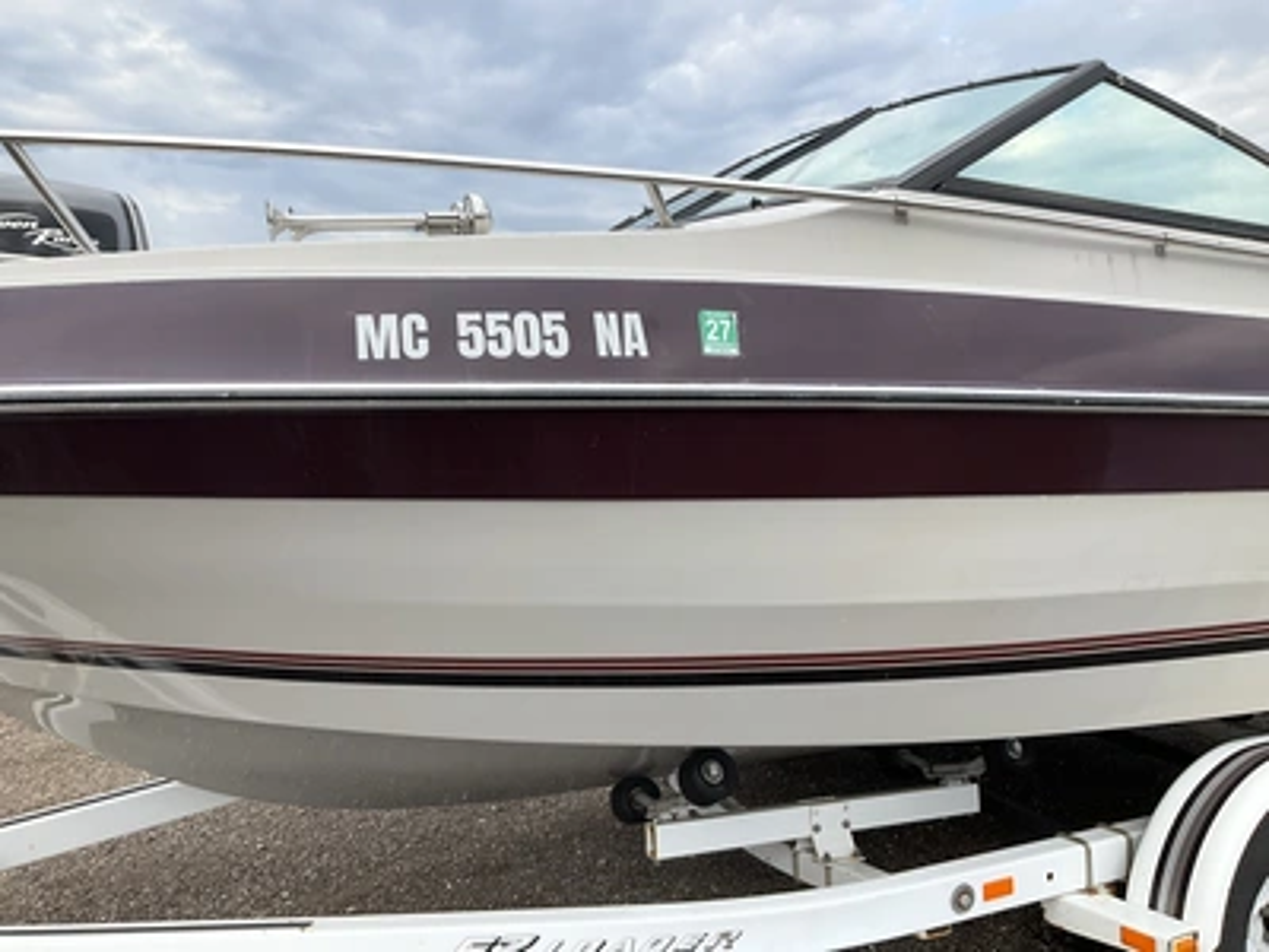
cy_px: 476
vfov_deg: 48.2
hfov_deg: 61.7
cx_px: 634
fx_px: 1063
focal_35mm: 29
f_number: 1.8
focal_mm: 3
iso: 25
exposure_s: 1/568
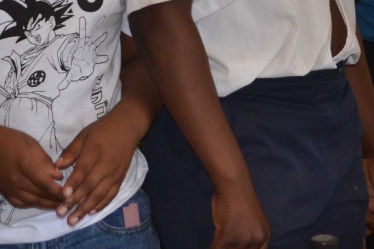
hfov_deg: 10.9
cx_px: 198
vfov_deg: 7.1
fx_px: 1964
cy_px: -166
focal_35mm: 189
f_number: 4.8
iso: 400
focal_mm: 32
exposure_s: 1/60
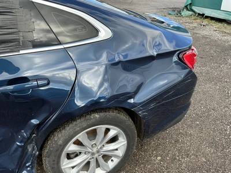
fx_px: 187
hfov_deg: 63.4
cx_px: 116
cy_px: 86
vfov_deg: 49.7
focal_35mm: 28
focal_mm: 3
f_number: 1.8
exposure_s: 1/195
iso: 20
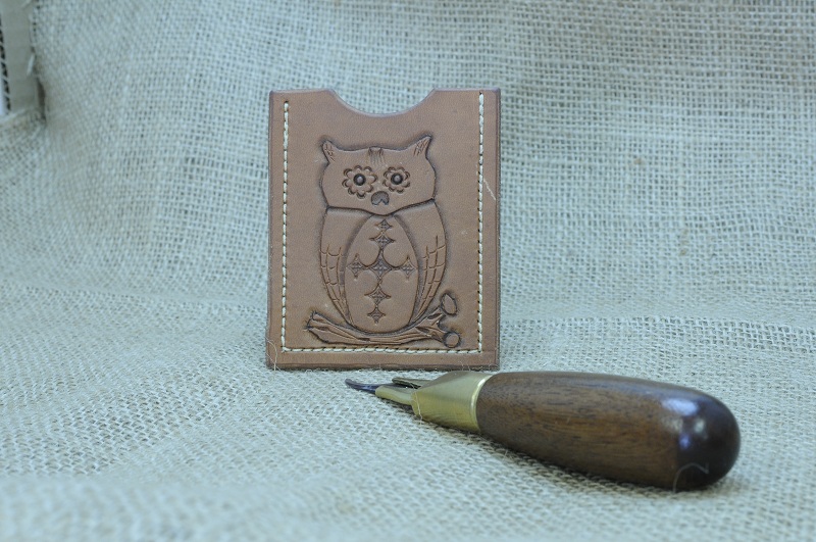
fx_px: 1188
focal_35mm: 52
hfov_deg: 37.9
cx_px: 408
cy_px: 271
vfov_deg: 25.7
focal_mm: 35
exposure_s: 1/10
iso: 500
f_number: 11
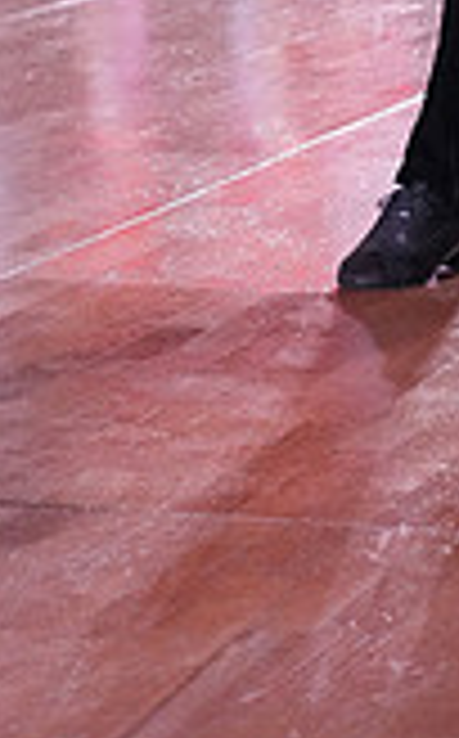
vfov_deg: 11.0
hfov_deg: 7.0
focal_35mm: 184
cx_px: 578
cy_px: -338
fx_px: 3696
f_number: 5
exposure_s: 1/320
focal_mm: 51
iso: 6400
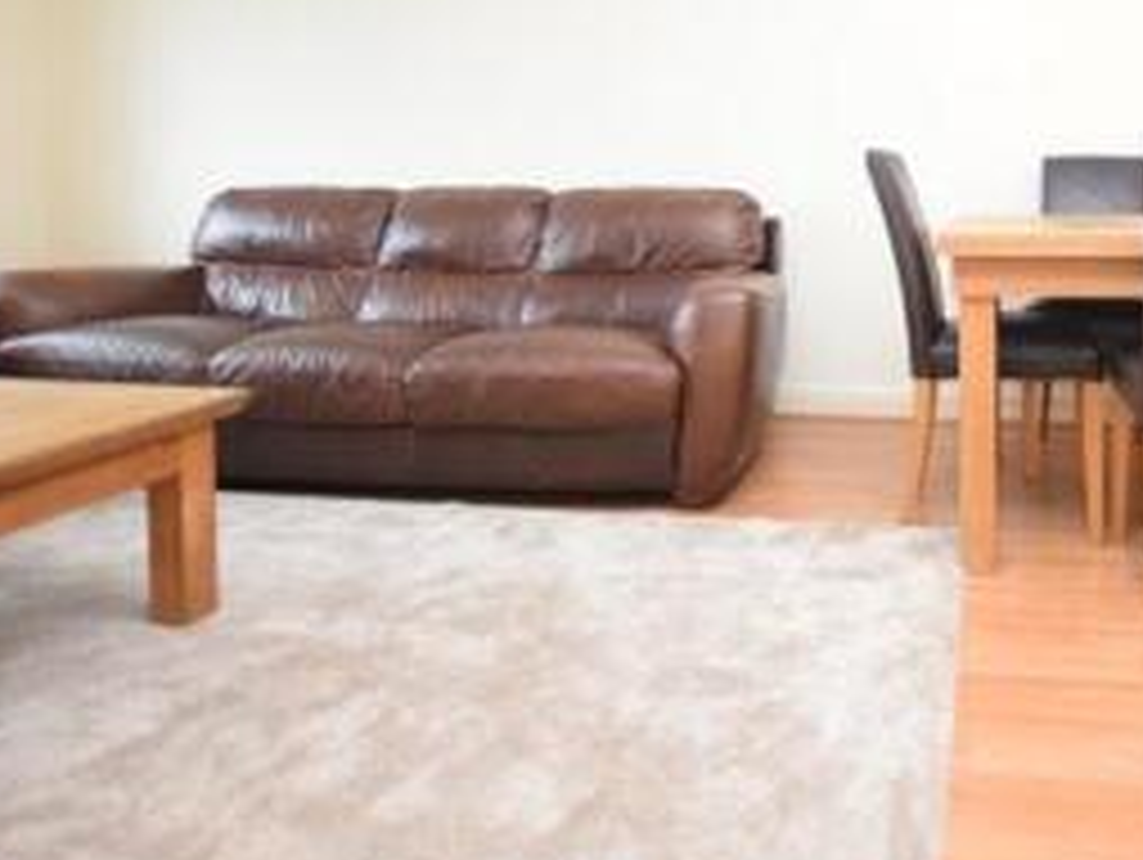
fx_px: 892
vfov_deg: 49.0
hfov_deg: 61.2
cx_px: 873
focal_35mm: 27
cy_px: 196
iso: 1100
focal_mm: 10
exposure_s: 1/60
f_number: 3.5
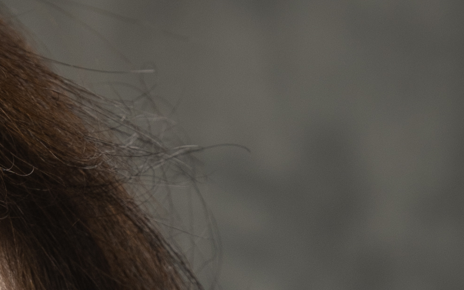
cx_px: -348
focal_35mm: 525
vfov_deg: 2.5
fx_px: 6640
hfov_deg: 4.0
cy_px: 1107
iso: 200
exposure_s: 1/125
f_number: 5.6
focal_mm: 85
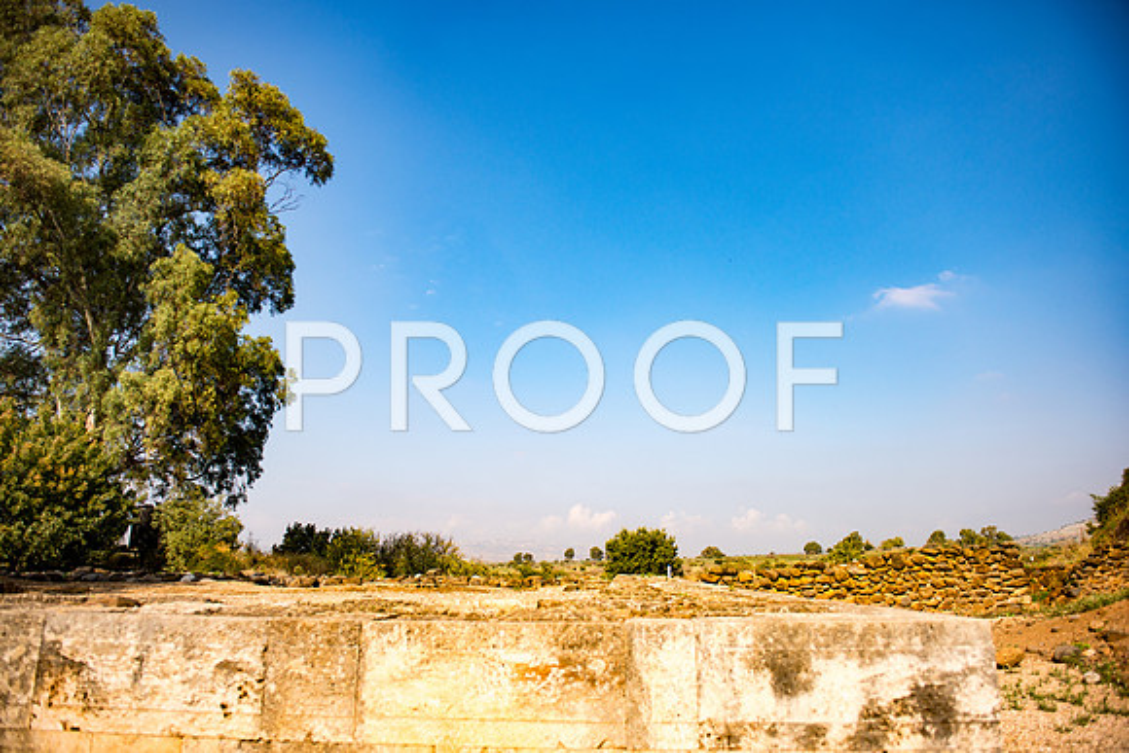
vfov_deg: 53.2
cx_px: 564
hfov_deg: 73.7
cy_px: 376
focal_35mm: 24
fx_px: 753
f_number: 2.8
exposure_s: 1/1600
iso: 100
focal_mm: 24
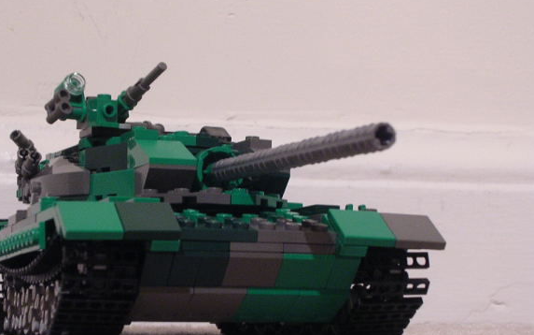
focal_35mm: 96
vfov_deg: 13.6
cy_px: 174
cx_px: 246
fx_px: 1398
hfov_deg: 21.6
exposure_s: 1/3.6
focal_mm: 12.3
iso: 345
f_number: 4
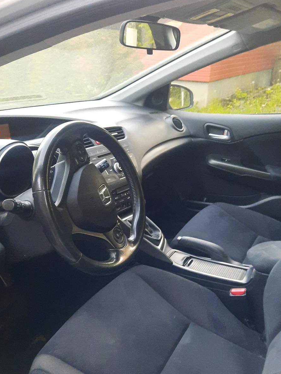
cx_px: 159
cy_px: 211
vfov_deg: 53.8
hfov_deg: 41.7
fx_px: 368
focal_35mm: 34
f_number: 2
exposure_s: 1/25
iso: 500
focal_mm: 4.6
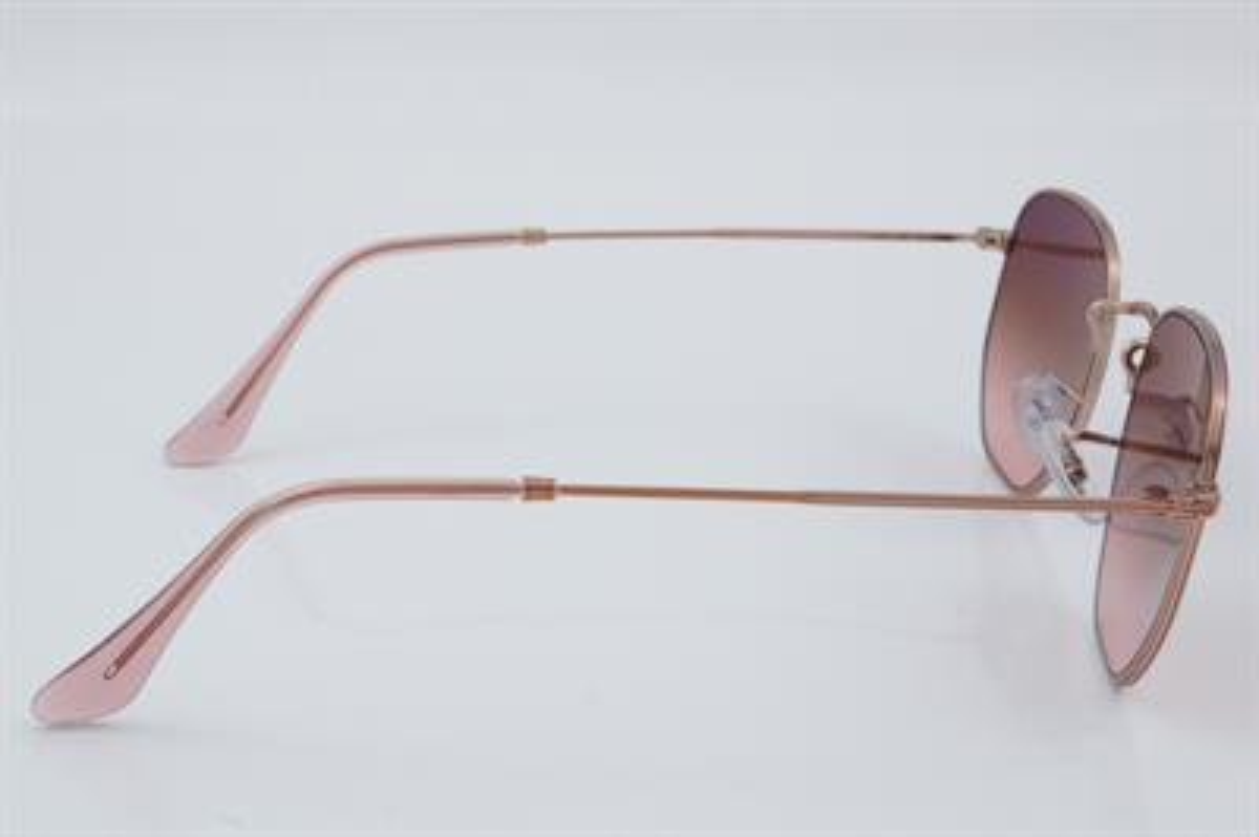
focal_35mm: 75
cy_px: 418
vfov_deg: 18.2
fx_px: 2621
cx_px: 630
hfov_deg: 27.0
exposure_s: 1/4
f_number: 32
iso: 100
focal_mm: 50
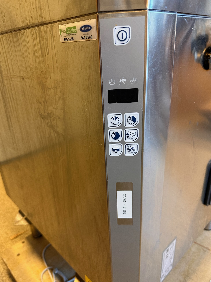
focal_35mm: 25
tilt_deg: -25.2
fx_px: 203
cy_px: 145
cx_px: 104
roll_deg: +4.1
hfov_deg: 54.9
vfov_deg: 69.4
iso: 250
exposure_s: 1/50
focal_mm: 6.86
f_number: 1.78
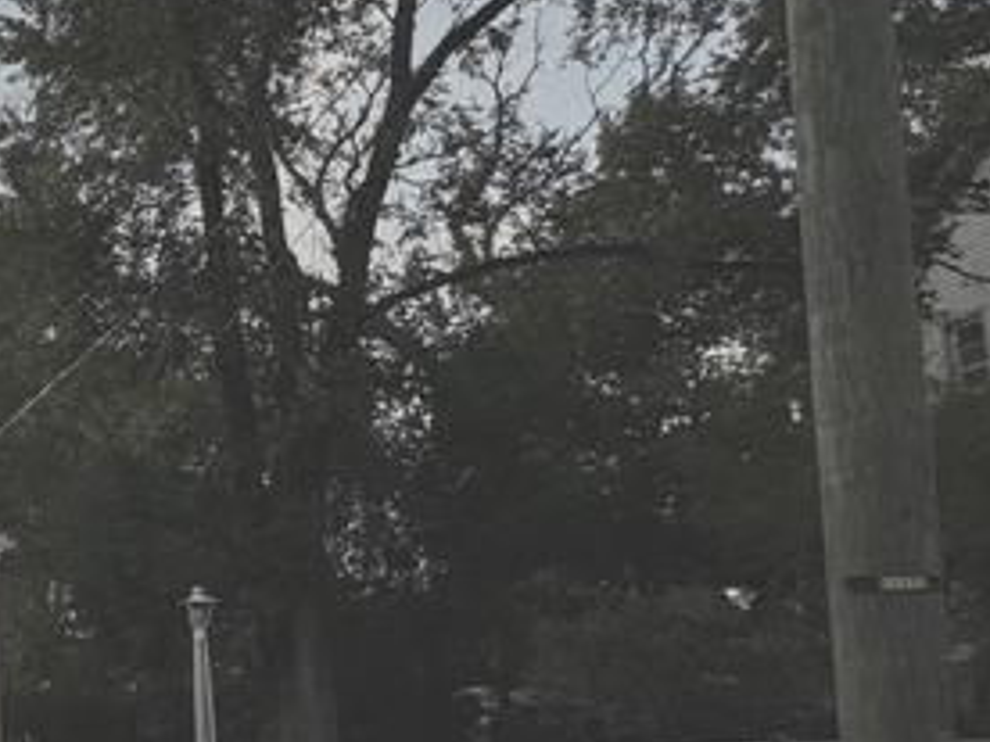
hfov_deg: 27.4
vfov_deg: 27.5
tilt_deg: +7.1
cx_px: -438
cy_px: 581
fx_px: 1487
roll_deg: -1.7
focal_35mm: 52
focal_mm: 2.22
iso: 50
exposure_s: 1/1477
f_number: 2.2
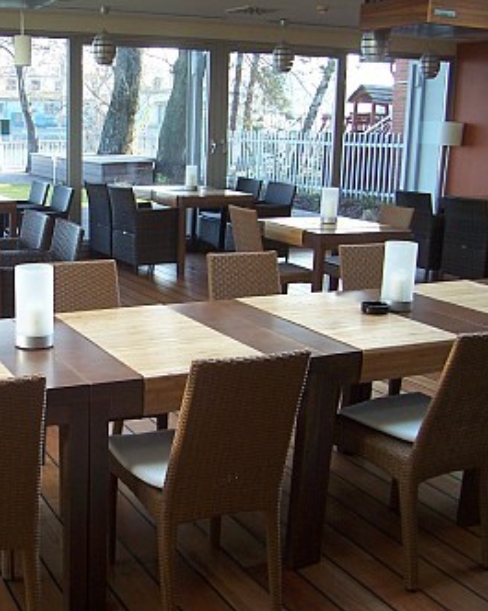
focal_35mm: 45
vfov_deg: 41.2
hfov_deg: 32.3
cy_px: 306
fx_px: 814
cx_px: 81
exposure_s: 1/60
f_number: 2.7
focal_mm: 5.6
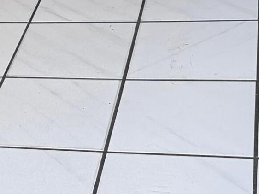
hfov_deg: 14.7
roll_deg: +12.9
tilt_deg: -12.1
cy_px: -182
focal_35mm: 123
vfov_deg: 11.0
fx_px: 920
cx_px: -149
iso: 64
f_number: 1.78
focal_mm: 6.76
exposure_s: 1/121
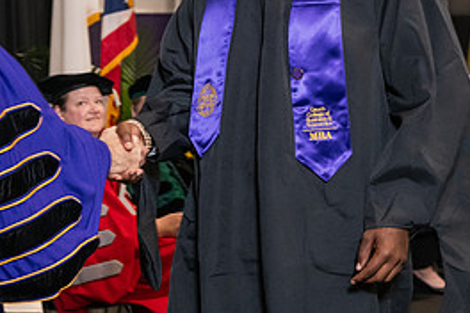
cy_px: 8
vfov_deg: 11.2
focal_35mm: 121
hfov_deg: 16.8
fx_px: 1580
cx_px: 100
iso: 2000
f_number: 5
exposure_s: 1/125
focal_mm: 55
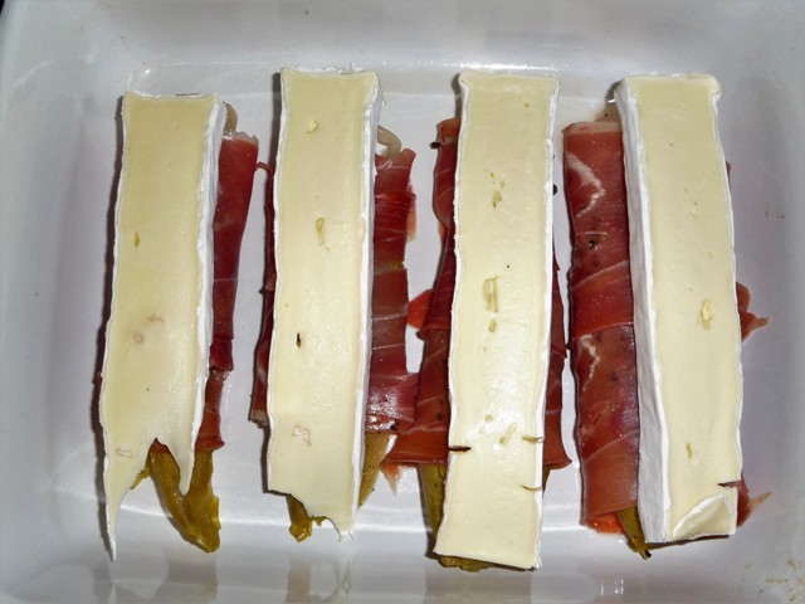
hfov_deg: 39.7
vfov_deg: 30.3
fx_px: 1116
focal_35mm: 48
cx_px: 402
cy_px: 302
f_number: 4.2
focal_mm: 8
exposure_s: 1/30
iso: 100
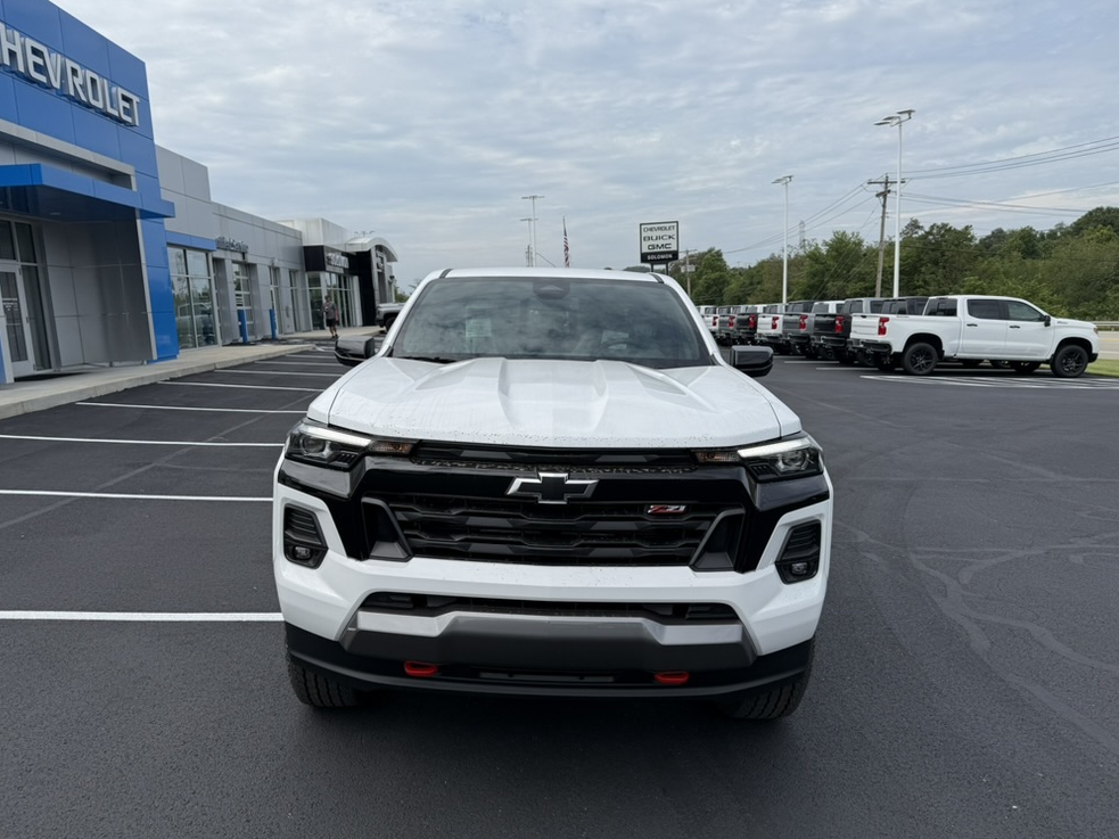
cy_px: 433
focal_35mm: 25
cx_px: 552
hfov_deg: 69.4
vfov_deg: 54.9
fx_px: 808
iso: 80
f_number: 1.78
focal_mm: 6.76
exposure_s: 1/4673
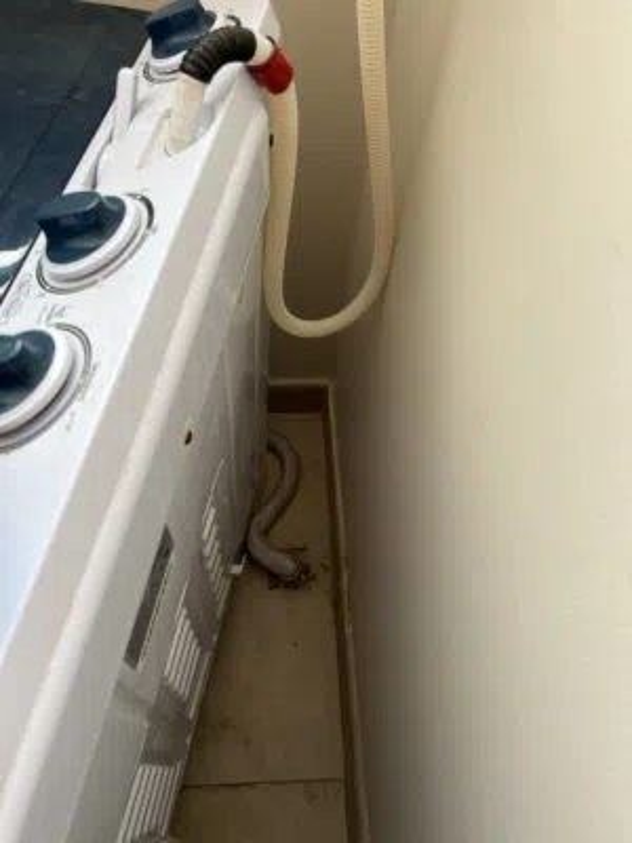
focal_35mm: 26
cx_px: 316
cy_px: 422
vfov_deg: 67.3
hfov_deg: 53.1
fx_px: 633
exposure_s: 1/123
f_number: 1.5
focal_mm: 5.7
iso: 40
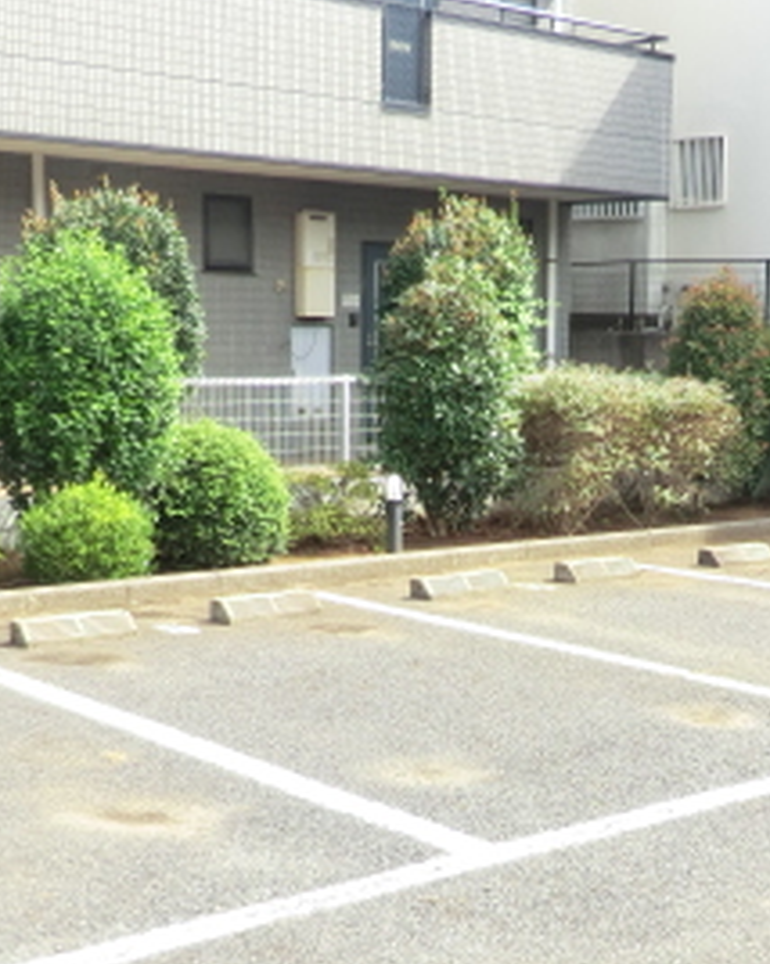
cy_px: 748
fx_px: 1597
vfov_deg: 32.8
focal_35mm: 56
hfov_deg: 26.6
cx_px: 619
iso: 80
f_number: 3.2
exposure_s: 1/160
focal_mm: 4.3
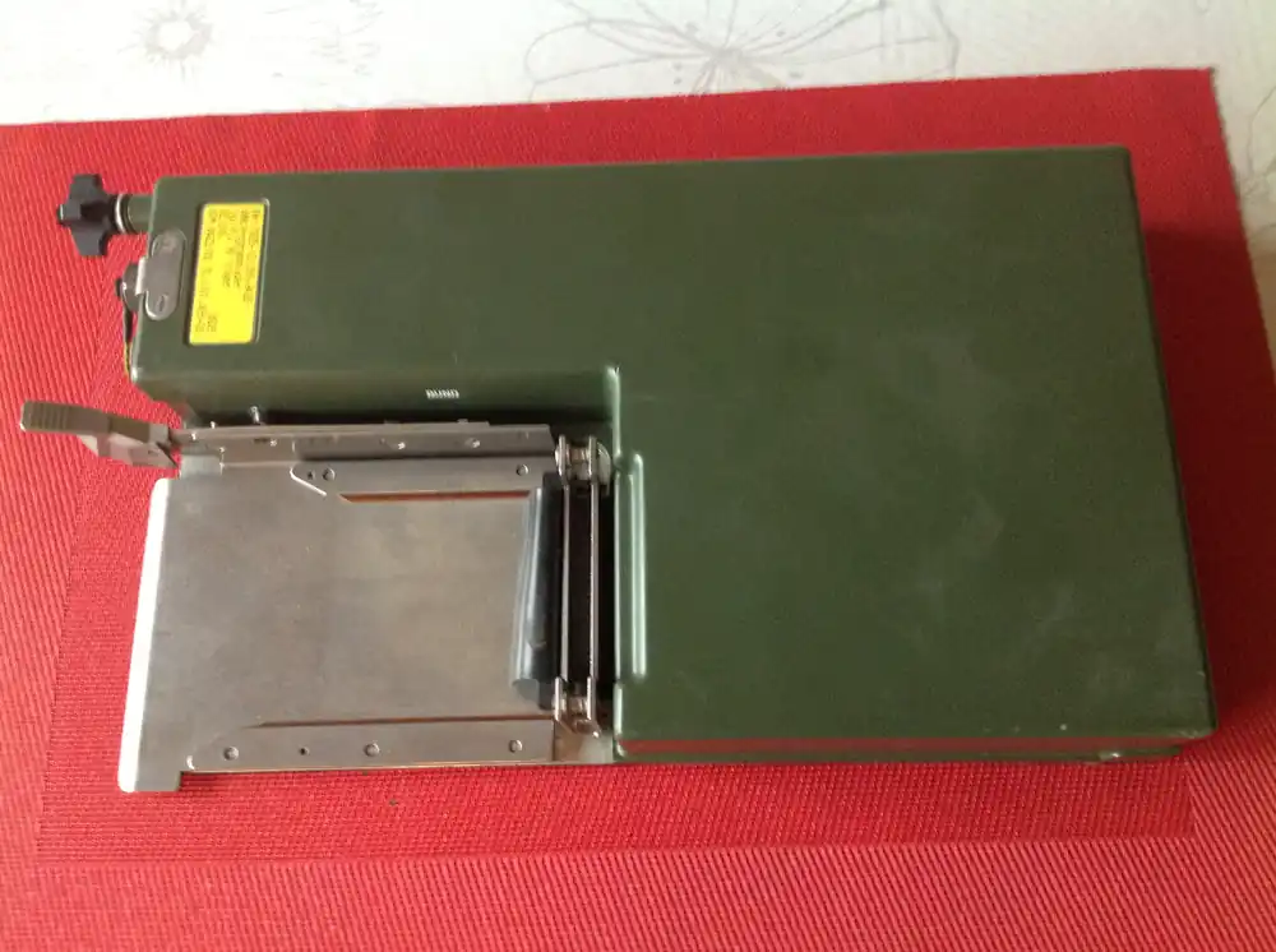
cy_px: 476
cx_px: 638
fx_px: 1288
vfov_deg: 40.6
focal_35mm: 35
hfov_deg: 52.7
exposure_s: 1/15
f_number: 2.4
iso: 400
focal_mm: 4.28
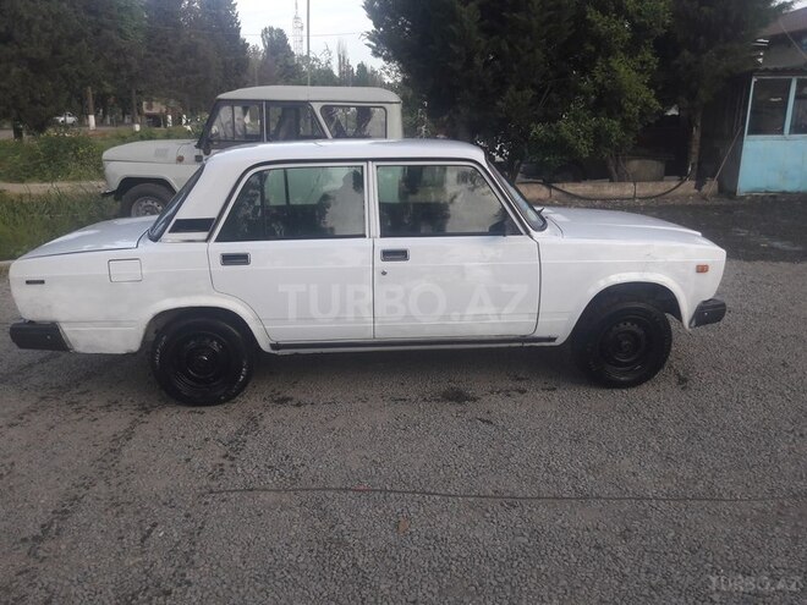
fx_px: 653
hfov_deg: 63.4
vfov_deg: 49.7
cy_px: 302
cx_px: 404
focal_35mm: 28
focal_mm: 3.7
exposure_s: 1/109
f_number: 1.9
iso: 40
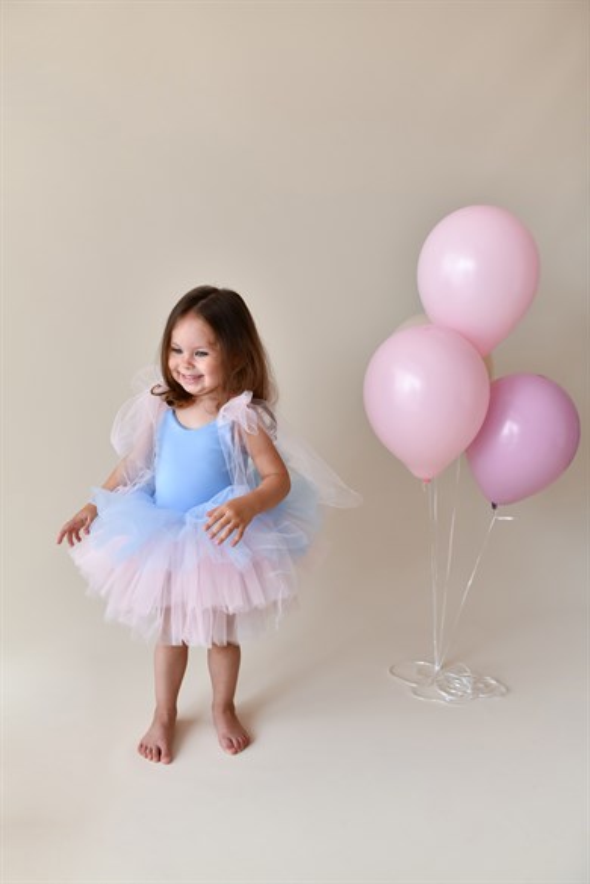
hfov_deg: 37.9
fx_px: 860
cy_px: 442
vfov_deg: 54.4
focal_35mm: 35
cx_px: 295
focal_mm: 35
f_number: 2.8
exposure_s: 1/250
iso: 125
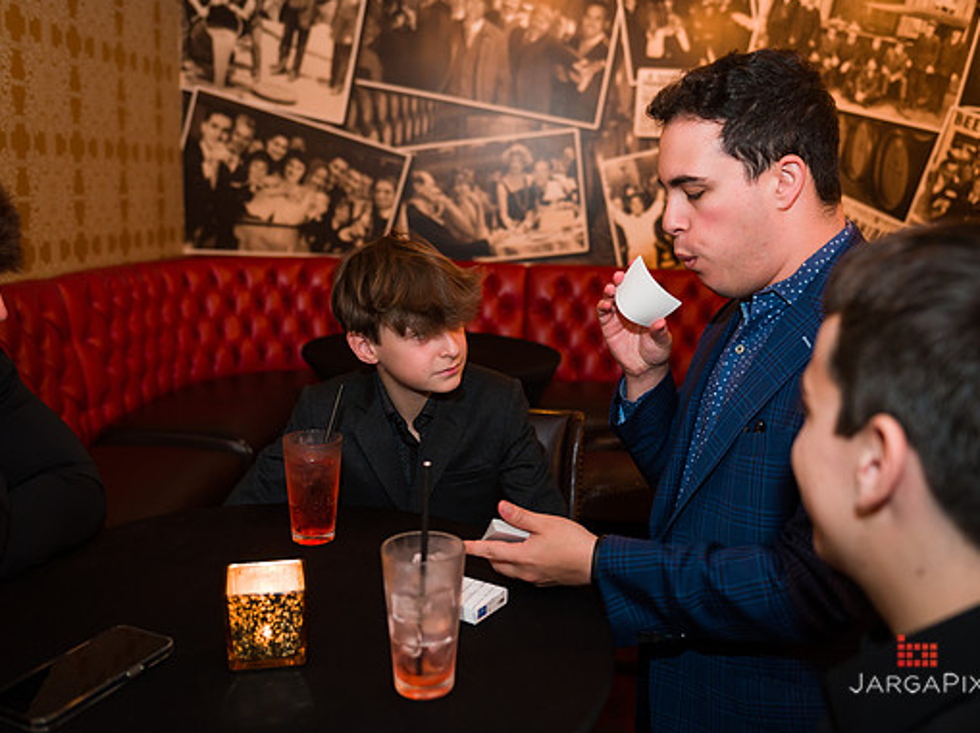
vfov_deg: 41.7
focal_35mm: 34
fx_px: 962
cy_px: 364
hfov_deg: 54.0
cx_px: 476
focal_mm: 31
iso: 1250
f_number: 3.2
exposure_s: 1/200
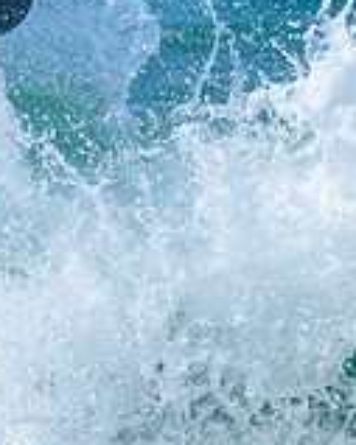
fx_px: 49621
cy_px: -71
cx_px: -728
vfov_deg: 0.5
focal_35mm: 3764
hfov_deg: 0.4
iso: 320
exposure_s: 1/2000
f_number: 6.3
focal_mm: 800
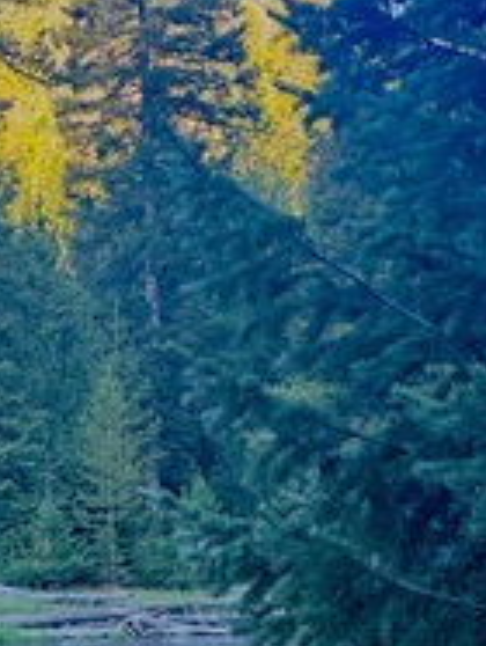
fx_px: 4016
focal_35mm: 215
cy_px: 775
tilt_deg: -5.3
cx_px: -181
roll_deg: +1.8
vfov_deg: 9.1
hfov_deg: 6.9
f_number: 2.8
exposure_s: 1/99
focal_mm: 9
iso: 64
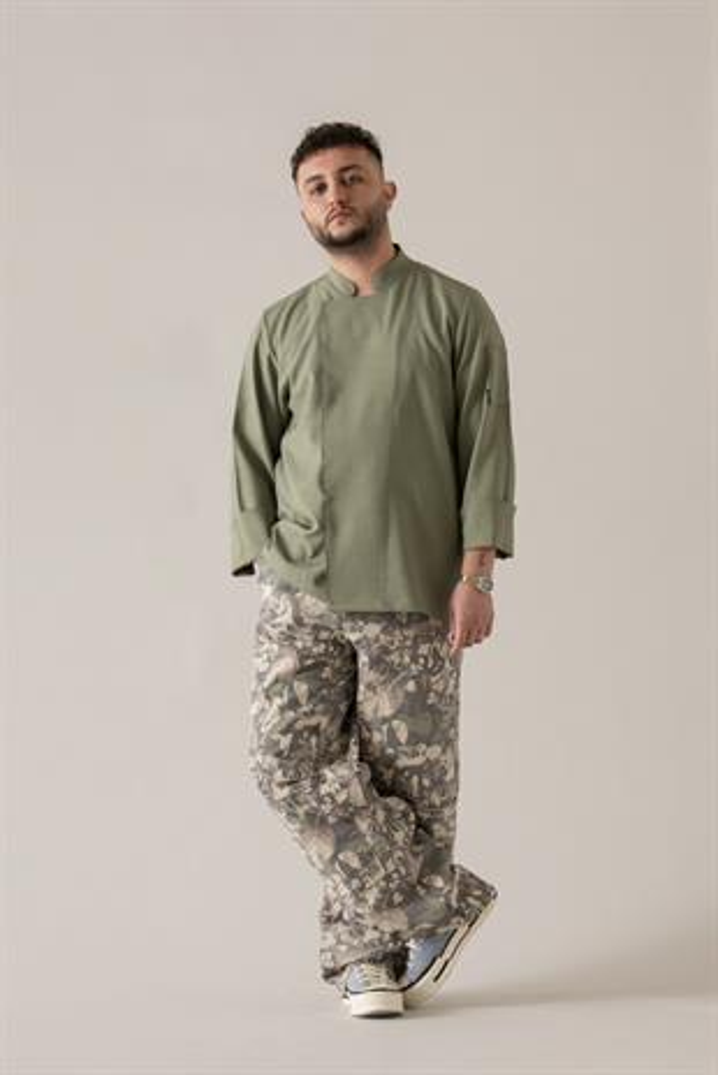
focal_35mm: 116
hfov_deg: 11.8
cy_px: 538
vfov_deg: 17.6
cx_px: 359
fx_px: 3465
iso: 320
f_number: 11
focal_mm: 116
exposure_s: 1/160
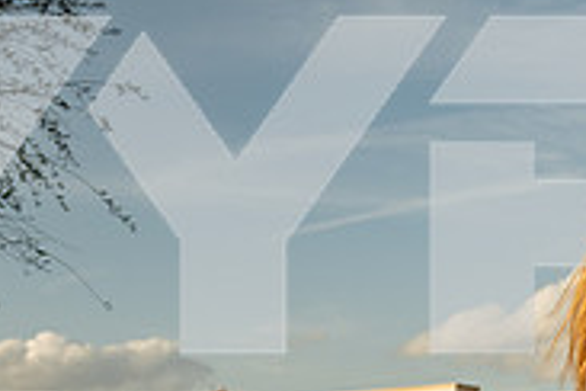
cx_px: 378
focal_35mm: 95
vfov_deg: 13.6
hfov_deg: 21.4
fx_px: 1546
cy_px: 575
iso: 200
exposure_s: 1/160
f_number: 4
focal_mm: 30
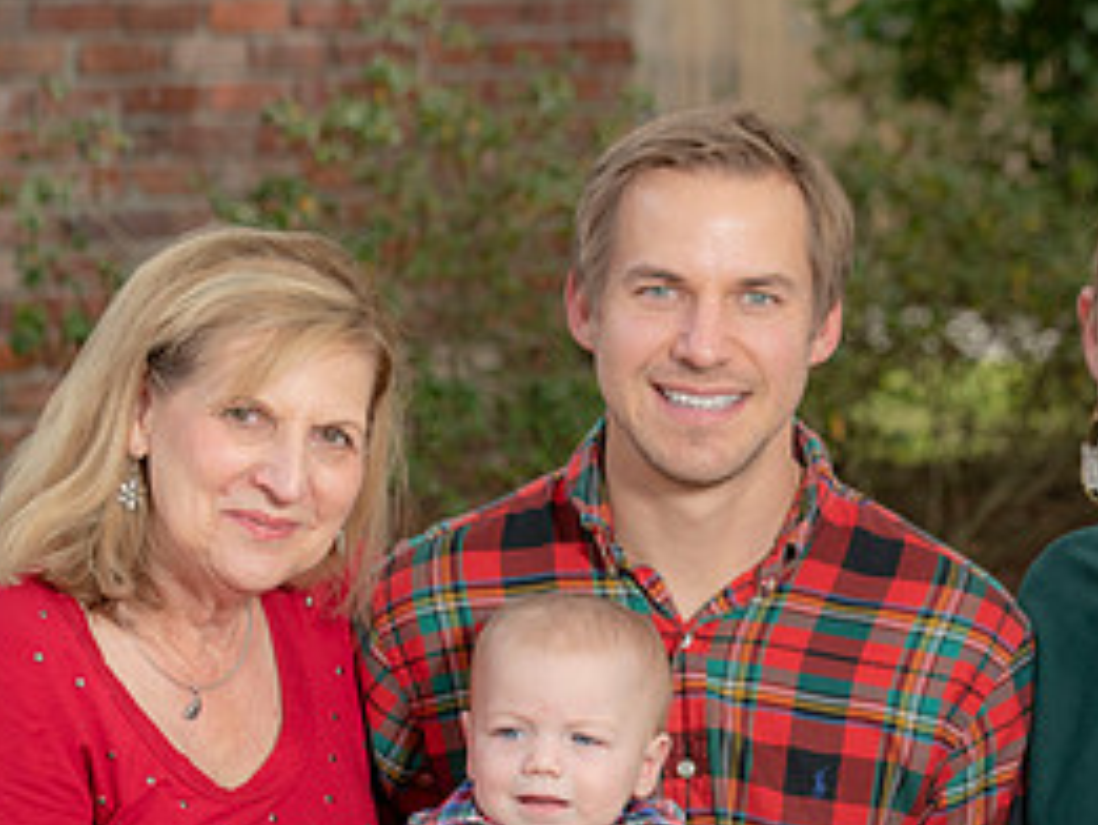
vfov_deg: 7.7
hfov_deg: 10.3
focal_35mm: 192
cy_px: 772
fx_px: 6093
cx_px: 686
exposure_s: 1/200
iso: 320
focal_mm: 90
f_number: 5.6
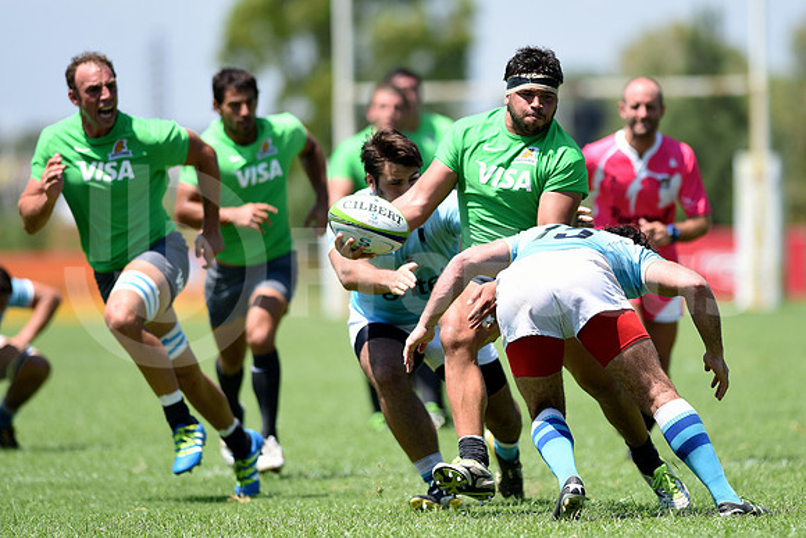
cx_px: 403
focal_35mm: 300
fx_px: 6718
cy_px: 269
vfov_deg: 4.6
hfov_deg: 6.9
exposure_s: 1/2000
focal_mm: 300
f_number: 2.8
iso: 200
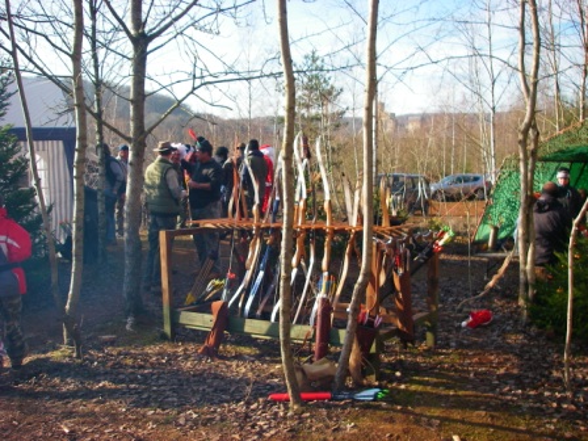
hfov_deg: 49.0
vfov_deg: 37.7
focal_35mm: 38
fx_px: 645
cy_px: 220
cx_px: 294
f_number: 3.3
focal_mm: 6.3
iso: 64
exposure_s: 1/200
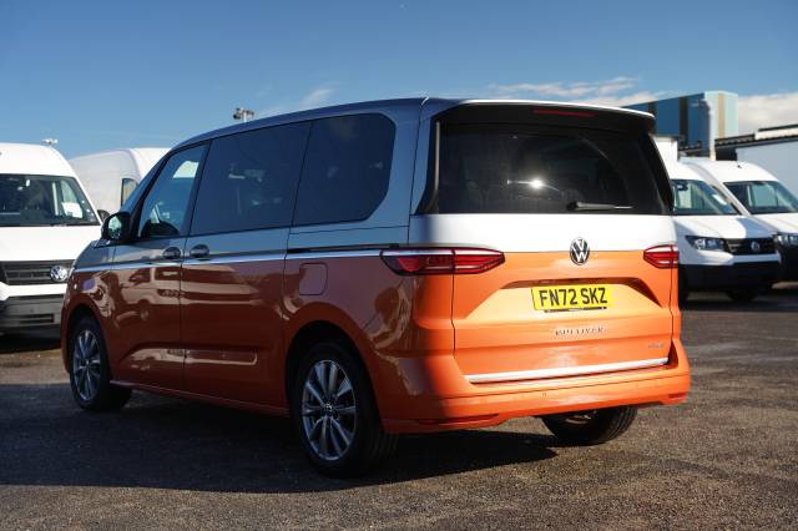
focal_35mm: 54
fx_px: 1185
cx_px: 399
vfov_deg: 25.3
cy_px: 266
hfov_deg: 37.2
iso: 100
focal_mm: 53.5
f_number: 4.5
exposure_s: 1/200
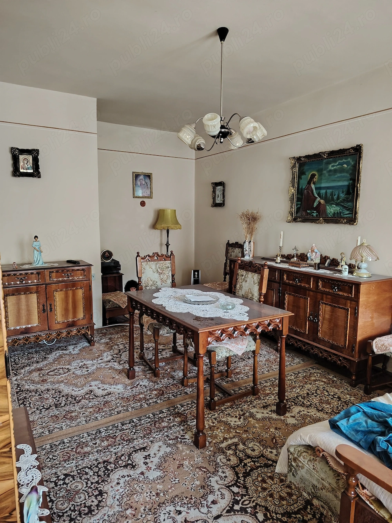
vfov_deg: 71.6
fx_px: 362
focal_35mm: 24
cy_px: 262
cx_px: 196
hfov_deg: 56.8
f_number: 1.75
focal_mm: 5.25
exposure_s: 1/25
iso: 1997
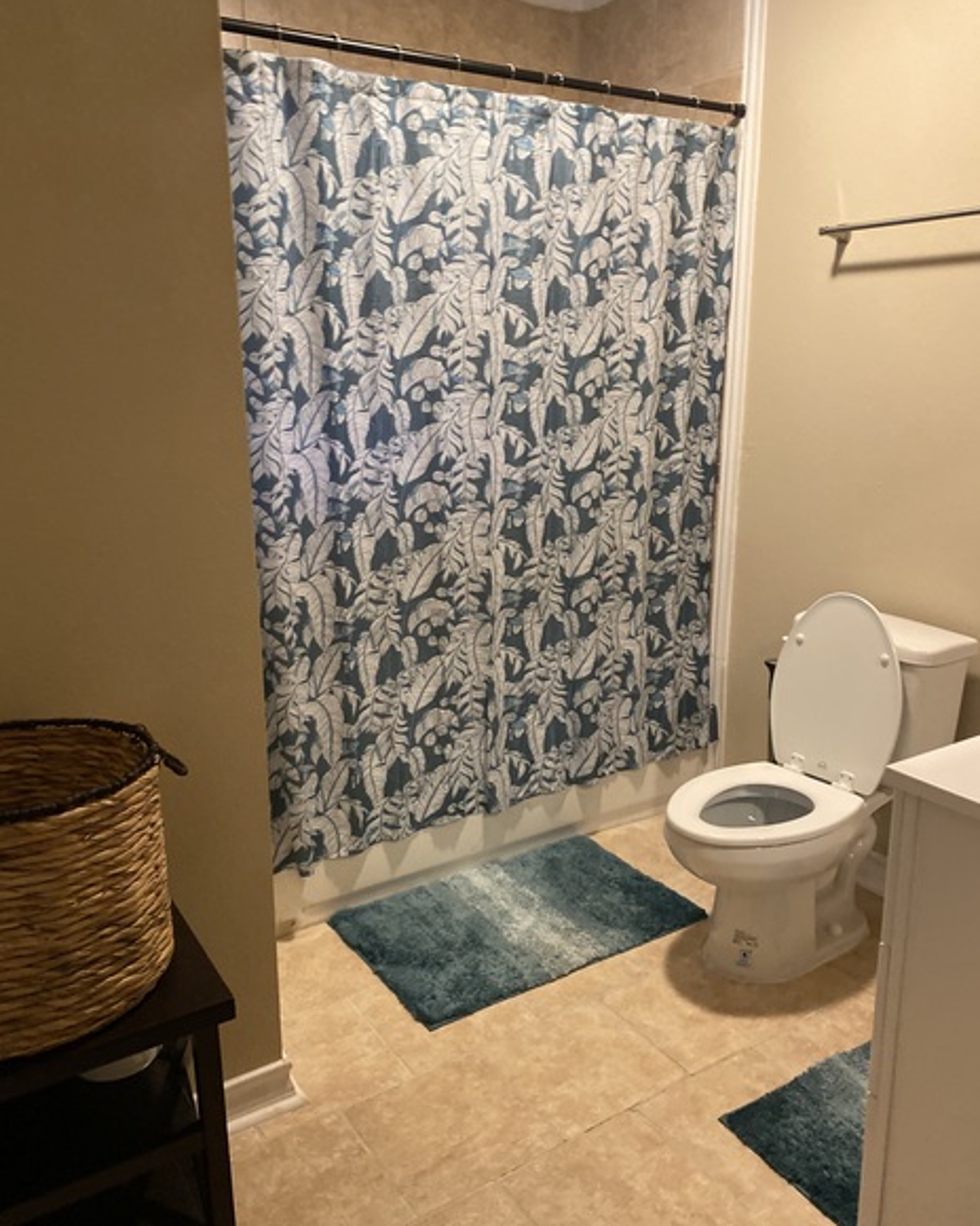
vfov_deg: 62.2
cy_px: 600
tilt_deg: -14.1
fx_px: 1015
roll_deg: +0.1
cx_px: 486
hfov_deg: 51.5
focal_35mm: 28
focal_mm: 4.25
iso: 500
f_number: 1.8
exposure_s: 1/40
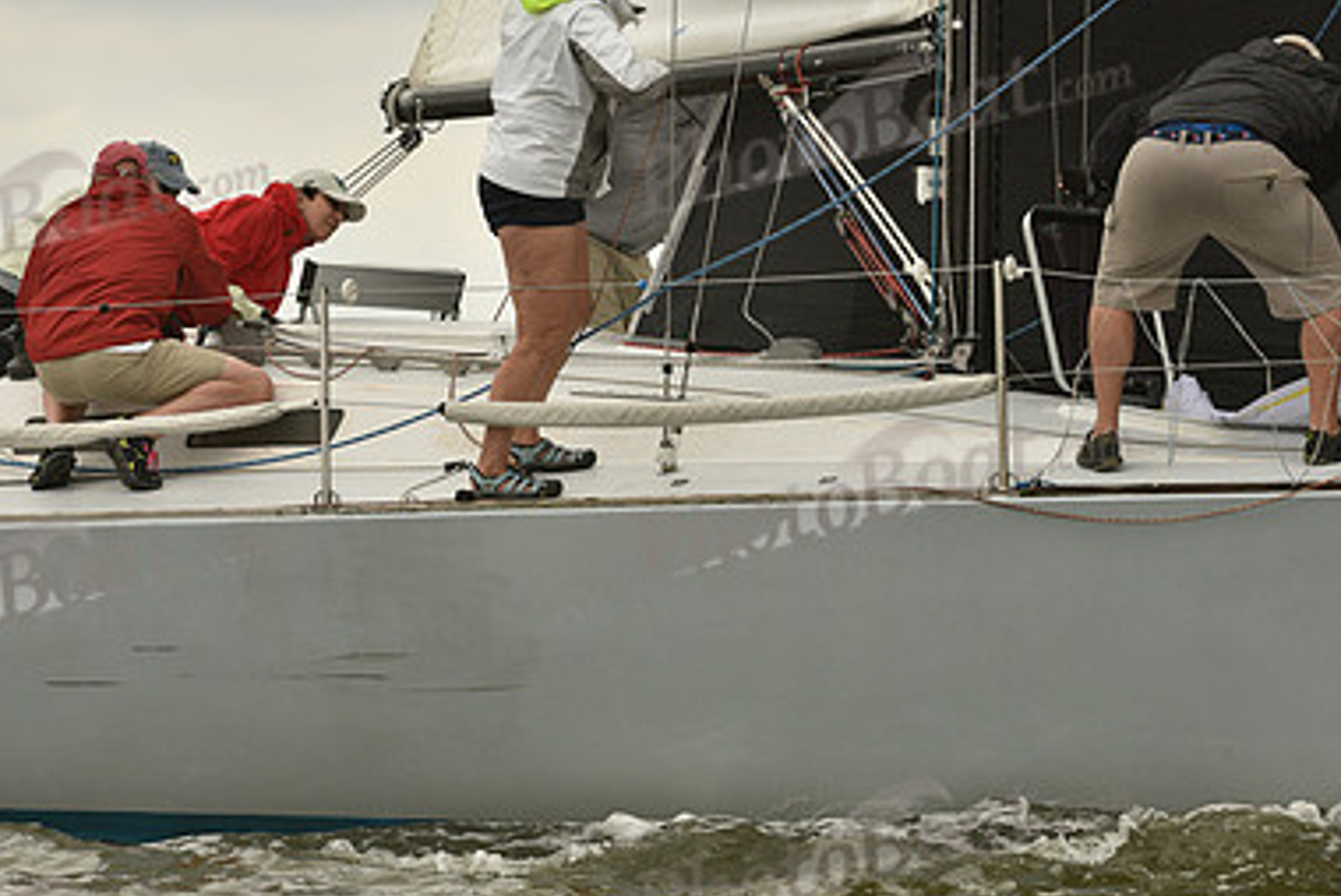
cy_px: 358
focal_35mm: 305
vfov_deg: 4.5
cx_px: 455
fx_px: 11370
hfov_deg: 6.7
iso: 400
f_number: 7.1
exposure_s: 1/800
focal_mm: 200
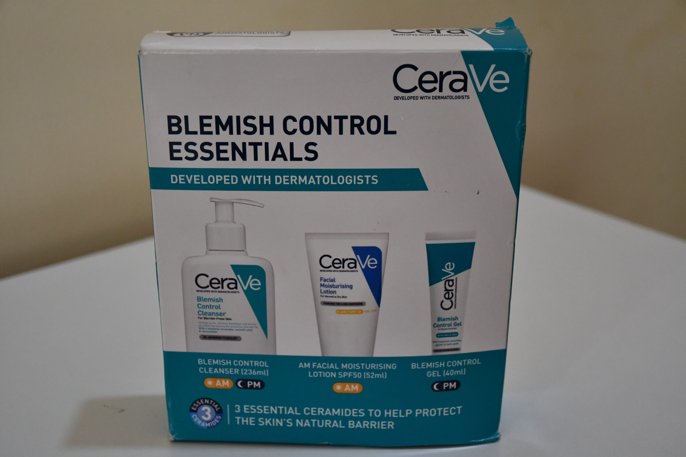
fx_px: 991
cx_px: 343
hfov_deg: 38.2
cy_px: 228
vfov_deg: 26.0
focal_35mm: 52
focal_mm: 35
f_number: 4.2
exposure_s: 1/125
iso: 1400
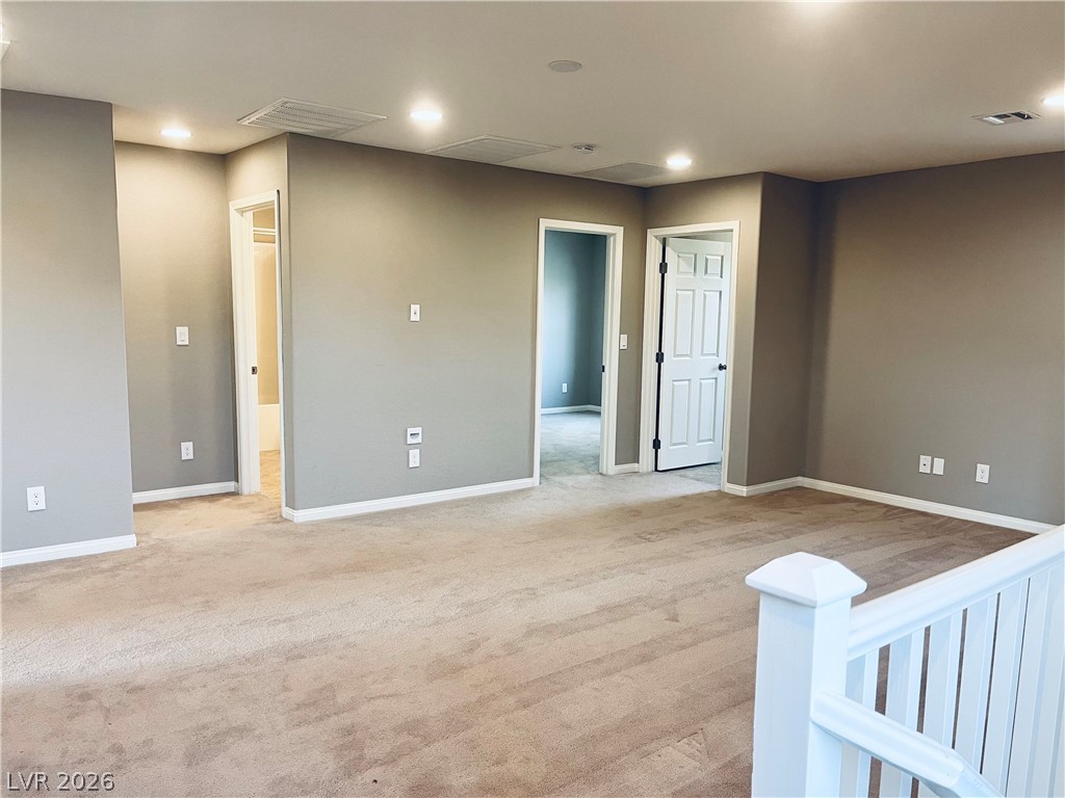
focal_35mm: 26
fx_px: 800
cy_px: 399
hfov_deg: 67.3
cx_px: 532
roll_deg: -1.1
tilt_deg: -6.5
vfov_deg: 53.1
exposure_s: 1/60
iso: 100
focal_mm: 5.1
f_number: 1.6
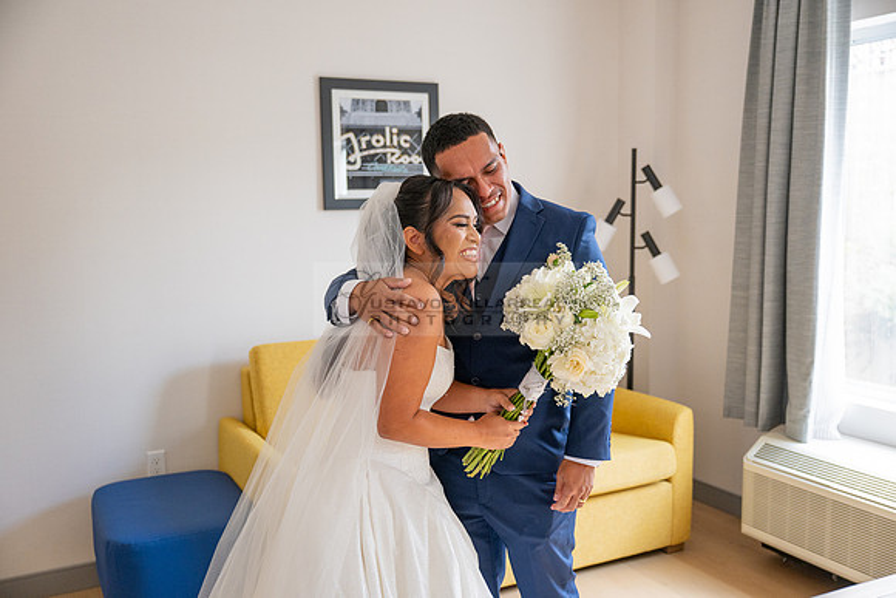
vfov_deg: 38.4
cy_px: 299
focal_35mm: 34
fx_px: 859
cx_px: 448
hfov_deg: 55.1
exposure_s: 1/250
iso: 800
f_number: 2.8
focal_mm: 34.5
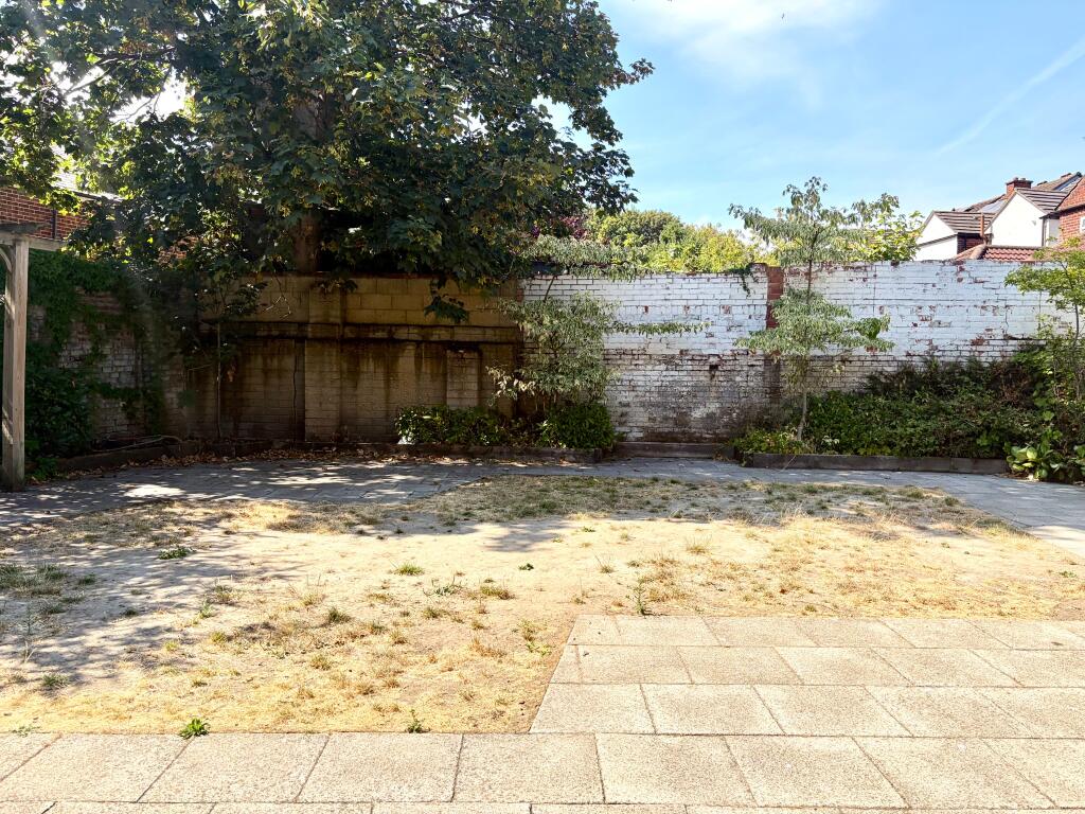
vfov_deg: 53.1
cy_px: 407
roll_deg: -0.4
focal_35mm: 26
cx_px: 542
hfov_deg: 67.3
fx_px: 815
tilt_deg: -0.6
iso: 50
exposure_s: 1/2283
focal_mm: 5.96
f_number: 1.6
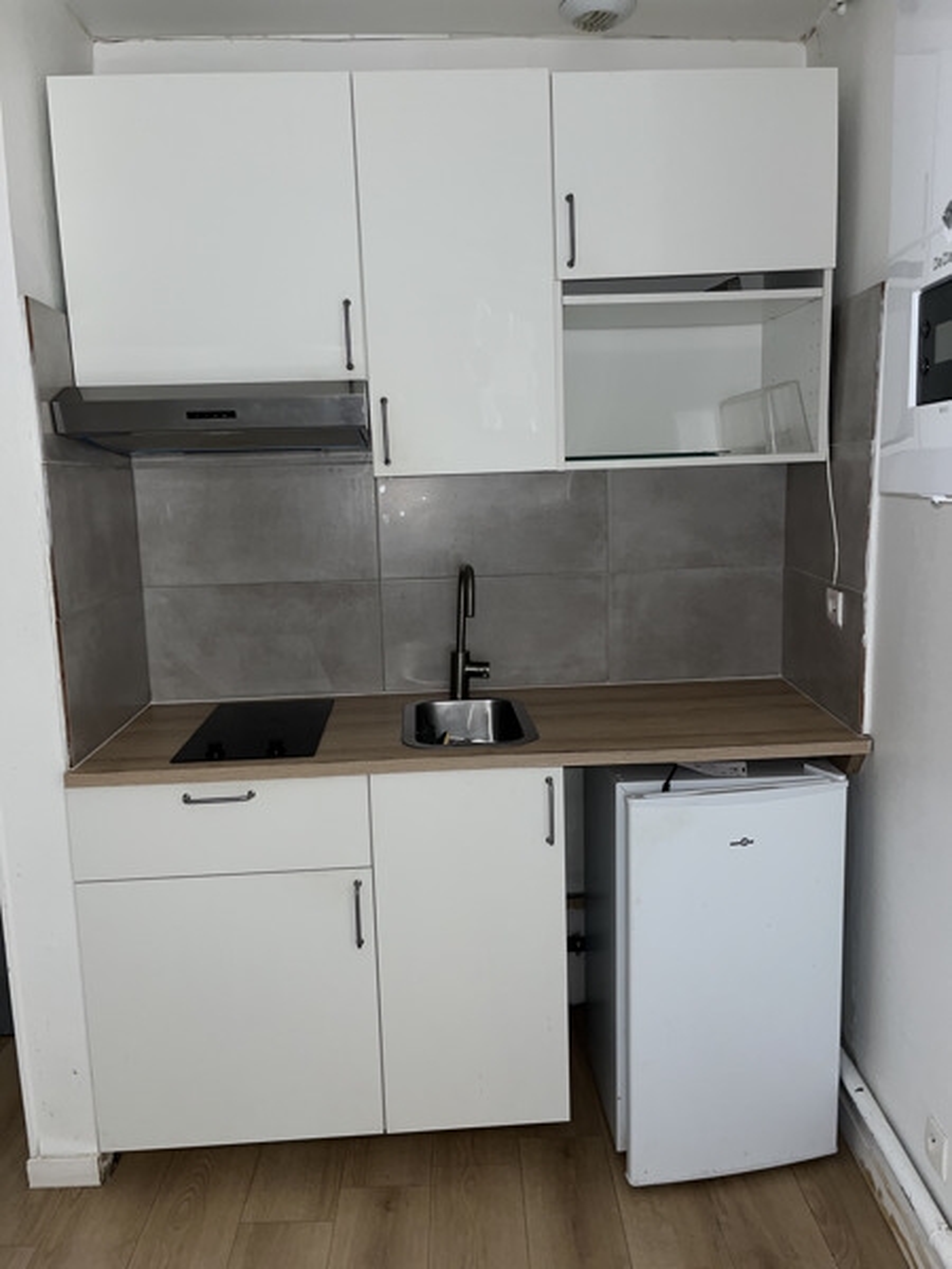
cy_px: 634
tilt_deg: -10.6
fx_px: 953
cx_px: 476
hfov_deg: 53.1
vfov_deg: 67.3
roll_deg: +1.7
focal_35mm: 26
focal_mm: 5.1
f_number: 1.6
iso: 50
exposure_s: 1/17
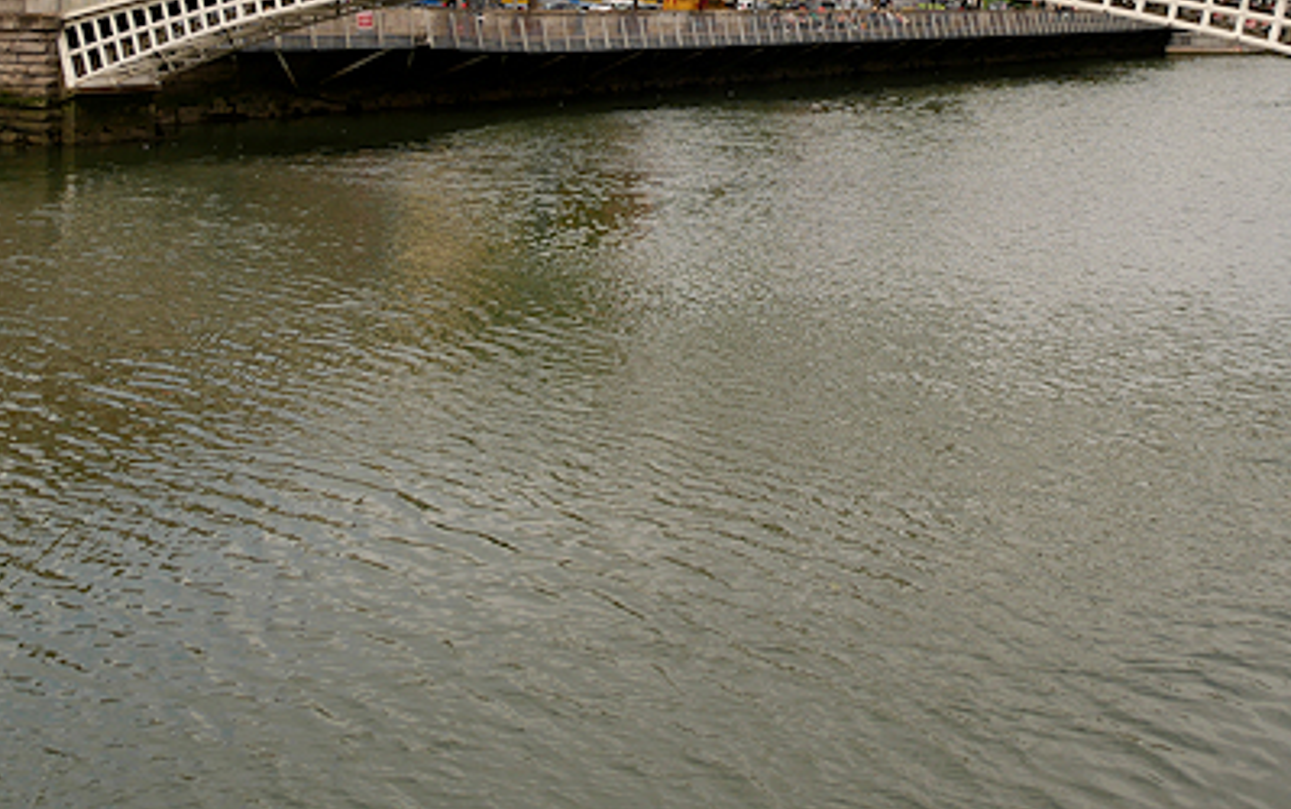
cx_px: 828
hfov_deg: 39.2
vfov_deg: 24.5
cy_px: 57
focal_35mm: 51
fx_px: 1796
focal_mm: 15
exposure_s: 1/400
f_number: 6.3
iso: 200
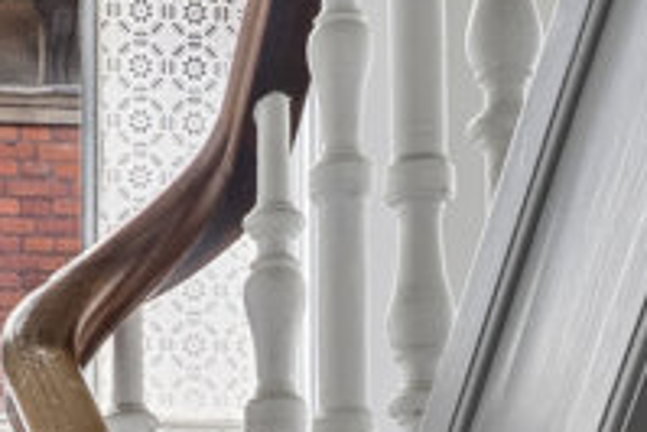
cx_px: -364
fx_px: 3755
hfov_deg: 9.5
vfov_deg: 6.6
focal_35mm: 209
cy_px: 354
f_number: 8
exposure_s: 1/6
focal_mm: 25
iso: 200
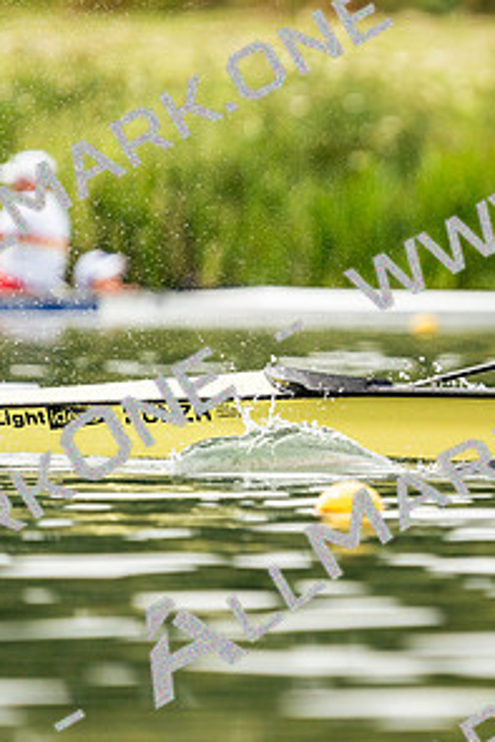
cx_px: 656
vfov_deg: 1.8
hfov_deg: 1.2
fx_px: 23133
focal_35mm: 1123
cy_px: 318
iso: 640
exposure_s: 1/2000
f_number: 6.3
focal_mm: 571
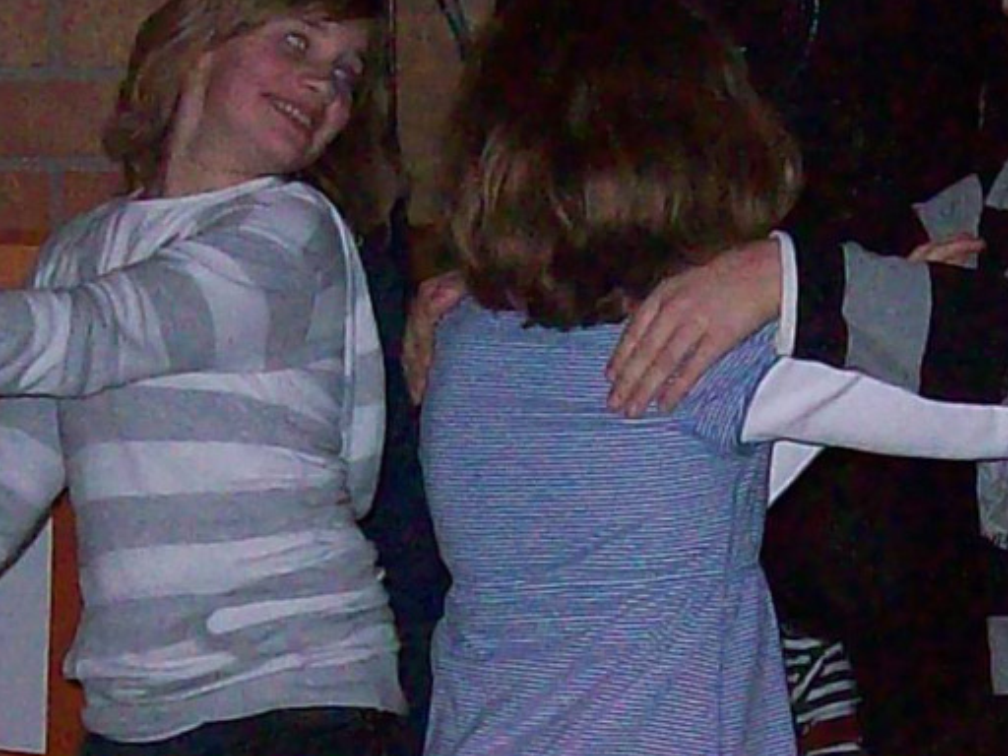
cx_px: 606
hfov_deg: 11.0
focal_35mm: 180
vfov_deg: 8.2
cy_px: 691
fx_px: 5242
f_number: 2.7
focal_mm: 6
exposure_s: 1/64
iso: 200
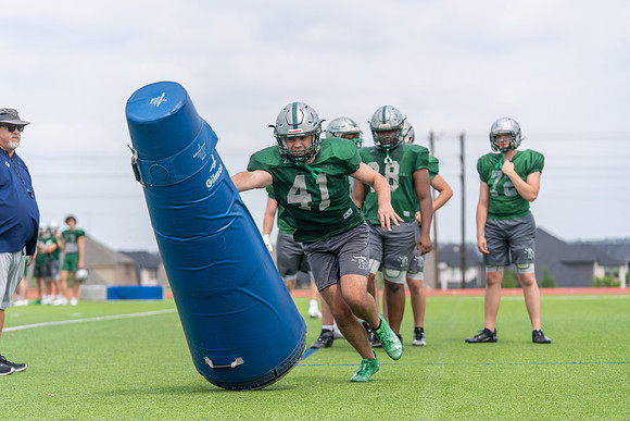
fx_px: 1960
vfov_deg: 12.2
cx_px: 315
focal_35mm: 112
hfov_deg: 18.3
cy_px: 210
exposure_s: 1/1250
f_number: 3.5
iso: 160
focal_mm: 112
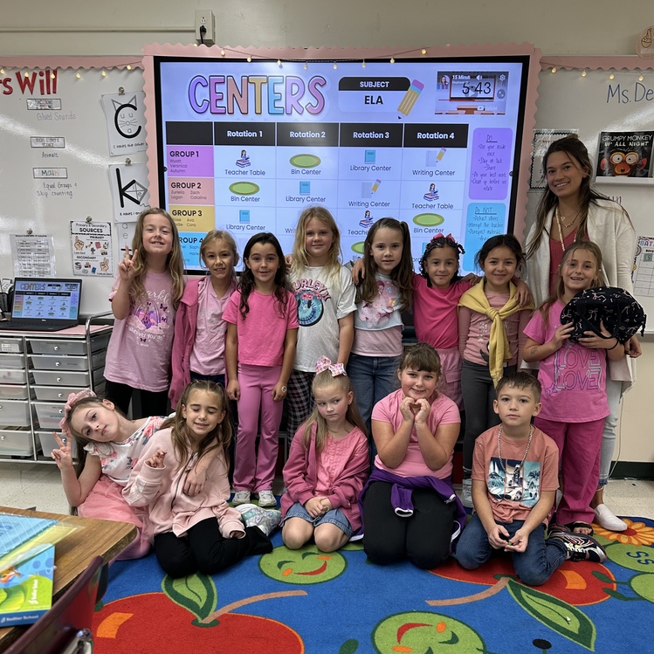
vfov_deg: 55.0
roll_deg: -0.8
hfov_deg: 55.6
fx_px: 620
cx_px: 327
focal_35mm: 29
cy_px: 409
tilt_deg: -13.6
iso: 160
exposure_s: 1/120
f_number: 1.78
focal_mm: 6.86
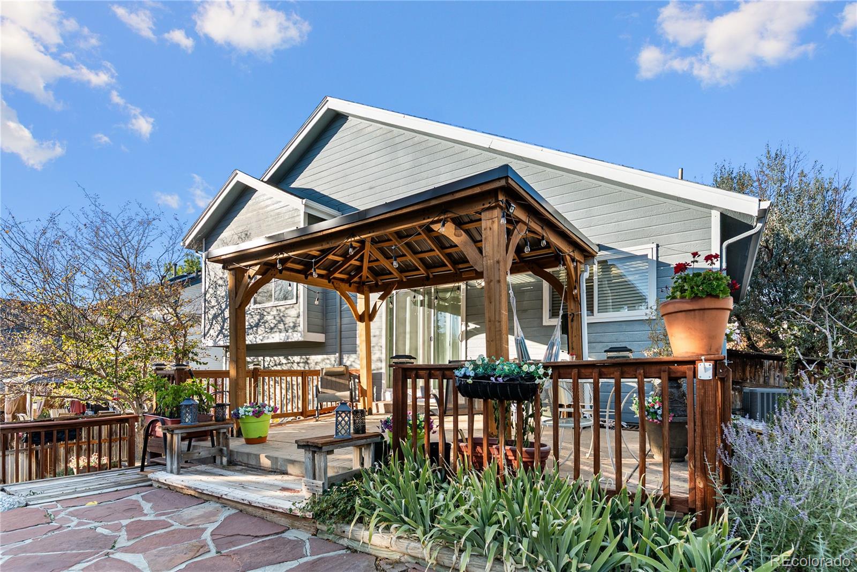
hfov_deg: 93.3
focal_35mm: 17
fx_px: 405
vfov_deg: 70.5
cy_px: 286
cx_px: 428
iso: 100
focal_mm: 17
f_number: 5.6
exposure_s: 1/100
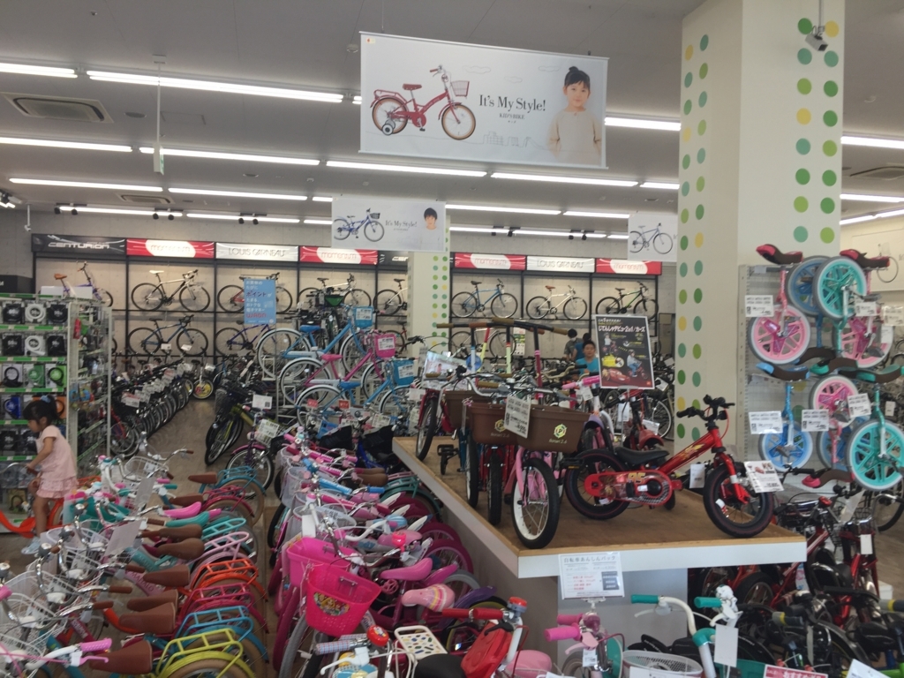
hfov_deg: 61.7
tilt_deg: -0.7
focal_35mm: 29
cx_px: 452
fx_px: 757
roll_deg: -1.6
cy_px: 339
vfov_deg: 48.2
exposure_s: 1/60
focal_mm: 4.15
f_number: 2.2
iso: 32
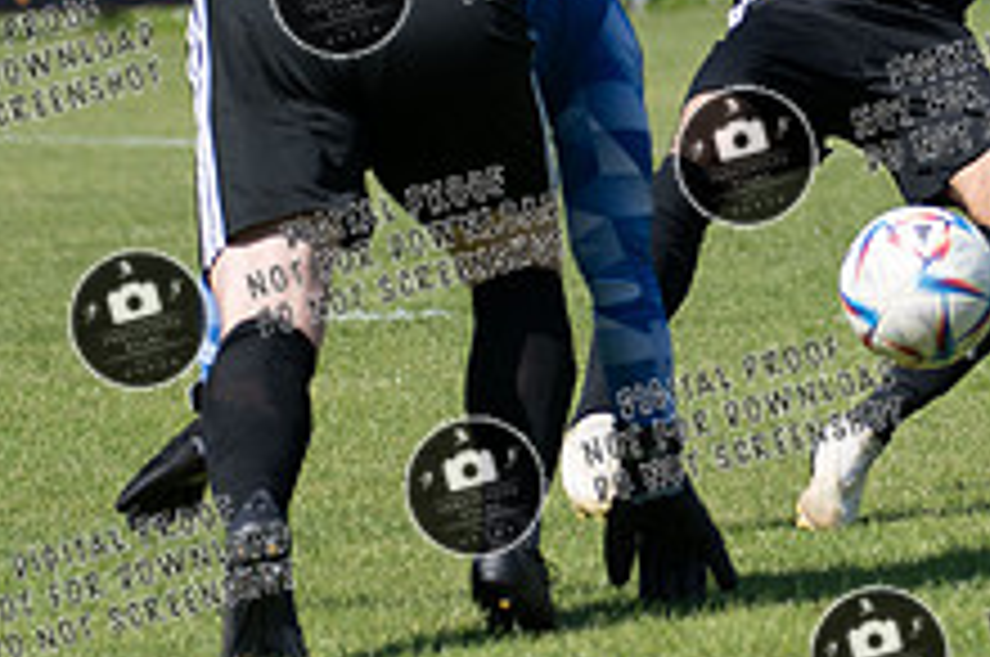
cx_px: 836
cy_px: -95
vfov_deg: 2.2
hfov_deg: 3.4
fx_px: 16888
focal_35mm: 615
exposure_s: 1/1600
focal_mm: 200
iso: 360
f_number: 5.6
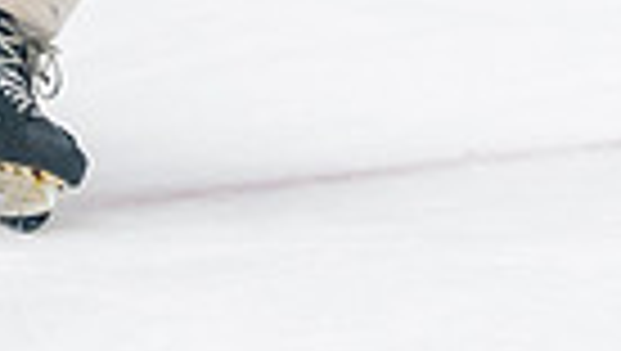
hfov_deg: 3.3
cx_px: 251
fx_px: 10930
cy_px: -416
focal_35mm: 663
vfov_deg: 1.8
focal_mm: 100
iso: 2000
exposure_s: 1/640
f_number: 3.2
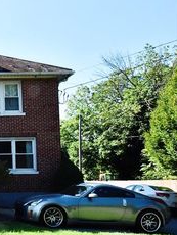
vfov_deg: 39.3
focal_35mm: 48
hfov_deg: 24.6
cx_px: -77
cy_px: 152
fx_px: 327
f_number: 20
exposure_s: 1/1600
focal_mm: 23
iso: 8000
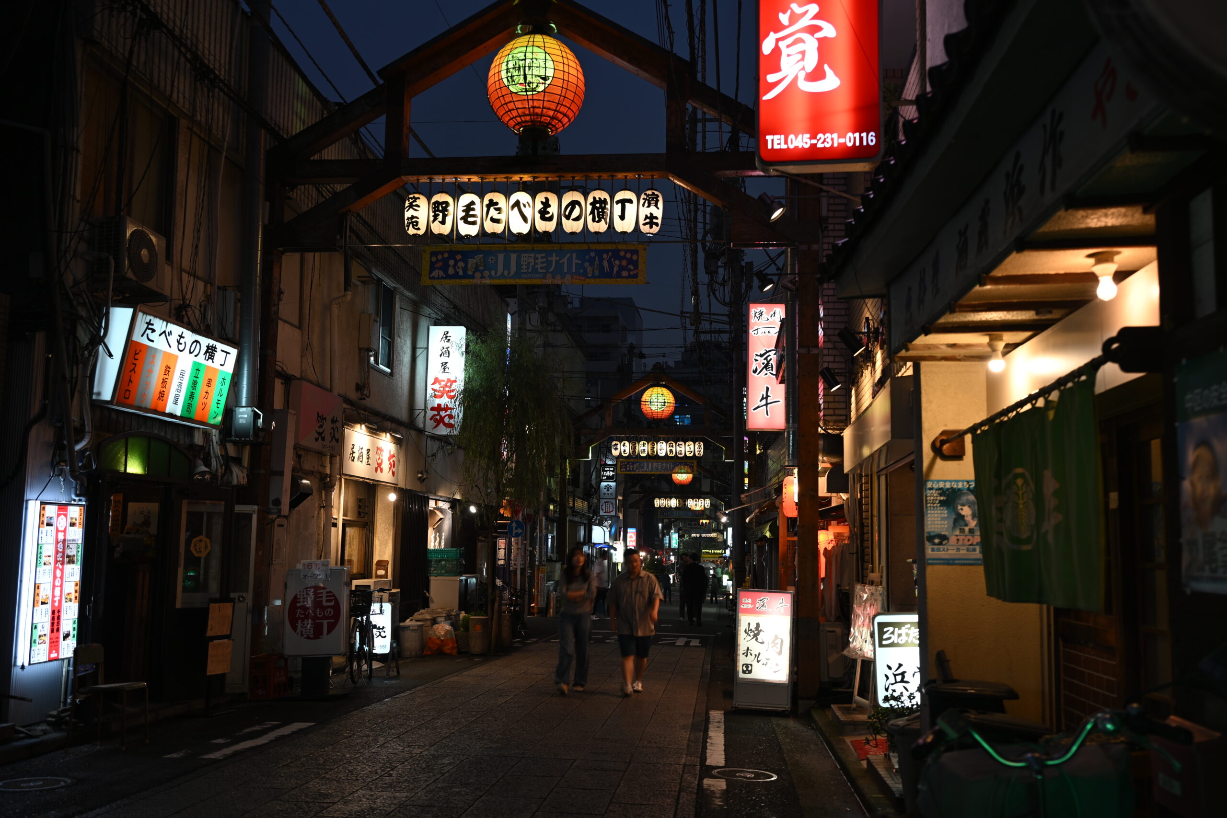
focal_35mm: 33
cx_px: 614
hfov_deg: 57.2
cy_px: 409
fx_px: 1125
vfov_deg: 40.0
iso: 100
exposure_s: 1/6
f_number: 4
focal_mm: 33
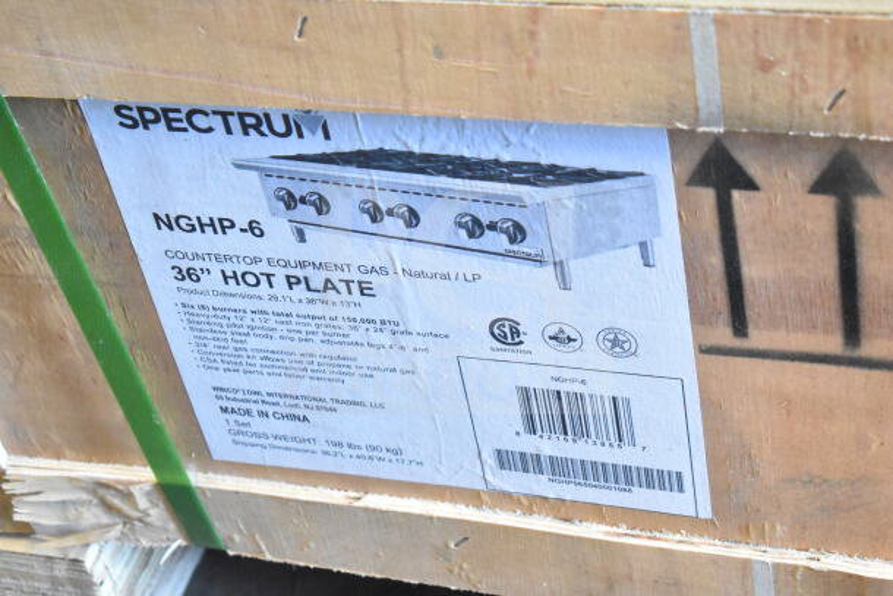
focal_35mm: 82
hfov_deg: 24.6
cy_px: 298
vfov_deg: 16.6
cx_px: 446
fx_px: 2047
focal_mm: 55
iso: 10000
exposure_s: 1/100
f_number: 5.6
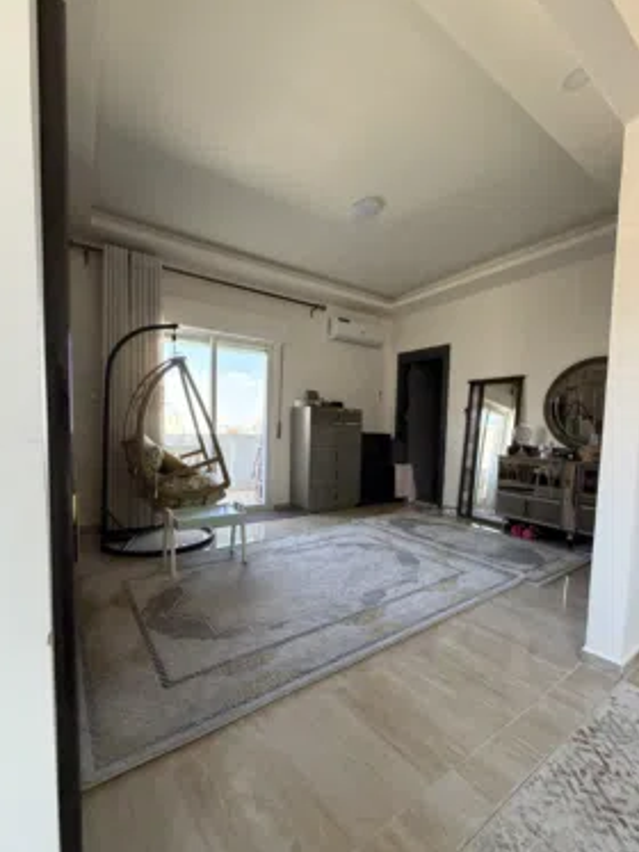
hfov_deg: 81.8
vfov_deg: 98.0
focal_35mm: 15
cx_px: 324
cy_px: 452
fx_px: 369
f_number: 2.2
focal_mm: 2.22
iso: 400
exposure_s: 1/60
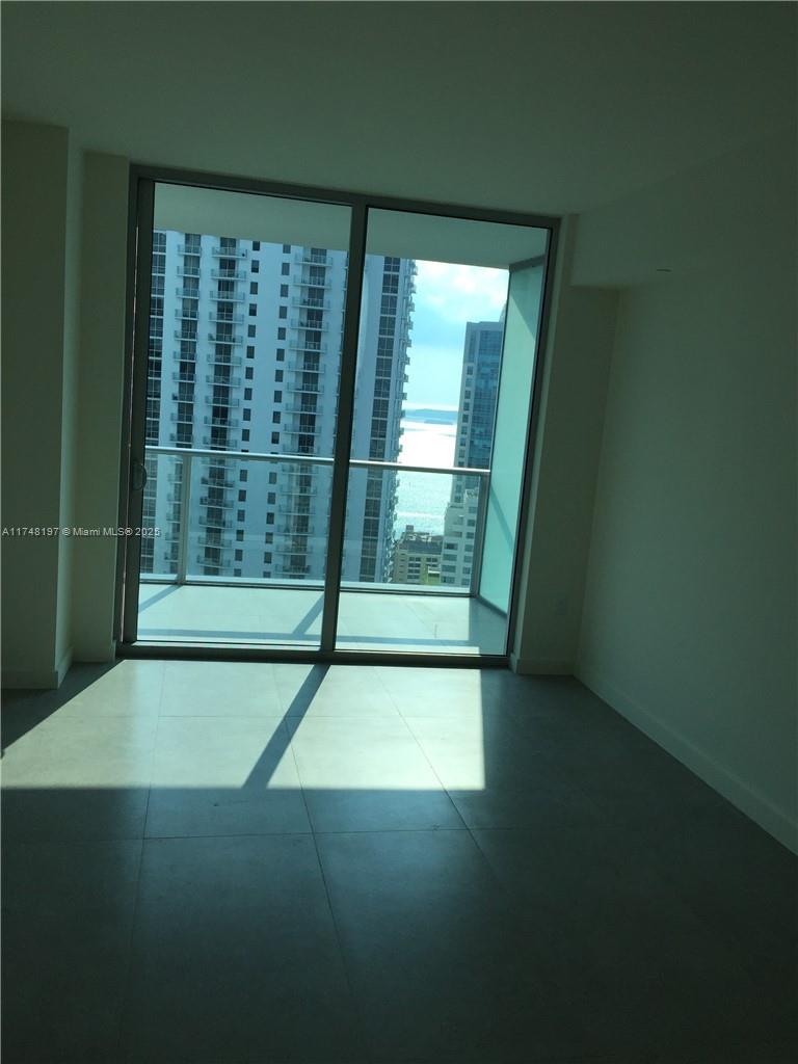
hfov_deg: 48.2
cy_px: 532
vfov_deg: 61.7
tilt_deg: -9.1
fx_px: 891
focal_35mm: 29
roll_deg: -5.7
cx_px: 399
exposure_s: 1/1464
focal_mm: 4.15
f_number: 2.2
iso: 32
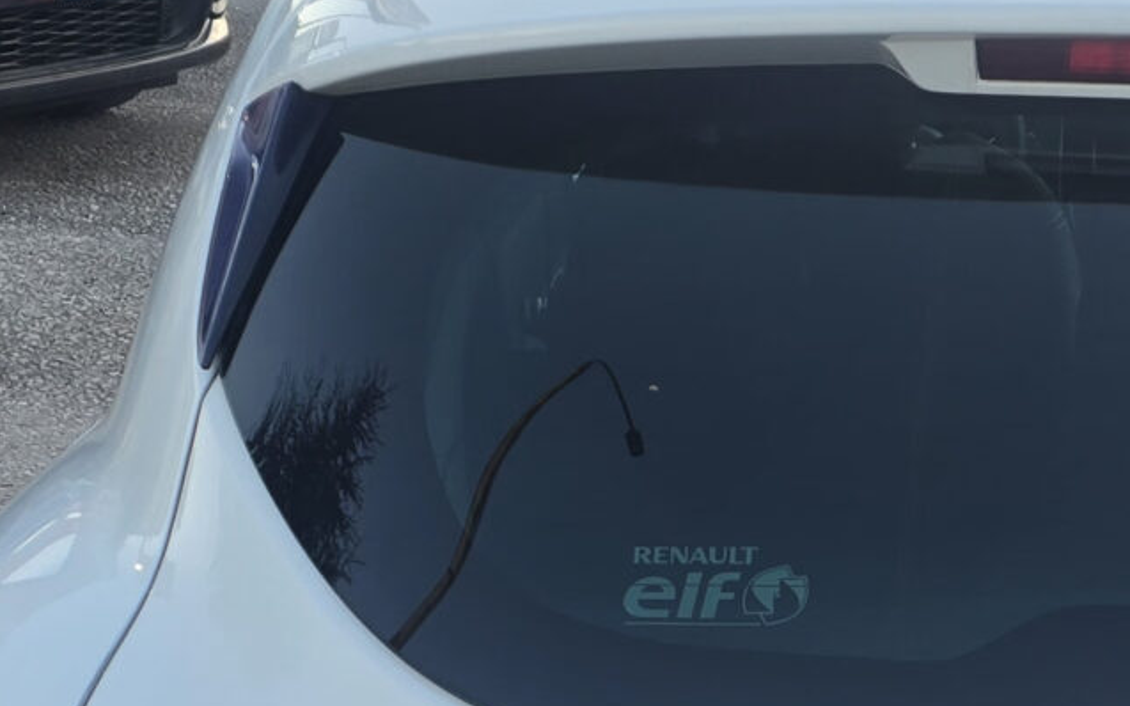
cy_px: 788
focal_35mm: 98
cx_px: 1132
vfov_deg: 13.1
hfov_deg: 20.5
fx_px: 3018
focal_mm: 6.3
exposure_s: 1/100
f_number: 1.7
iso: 16
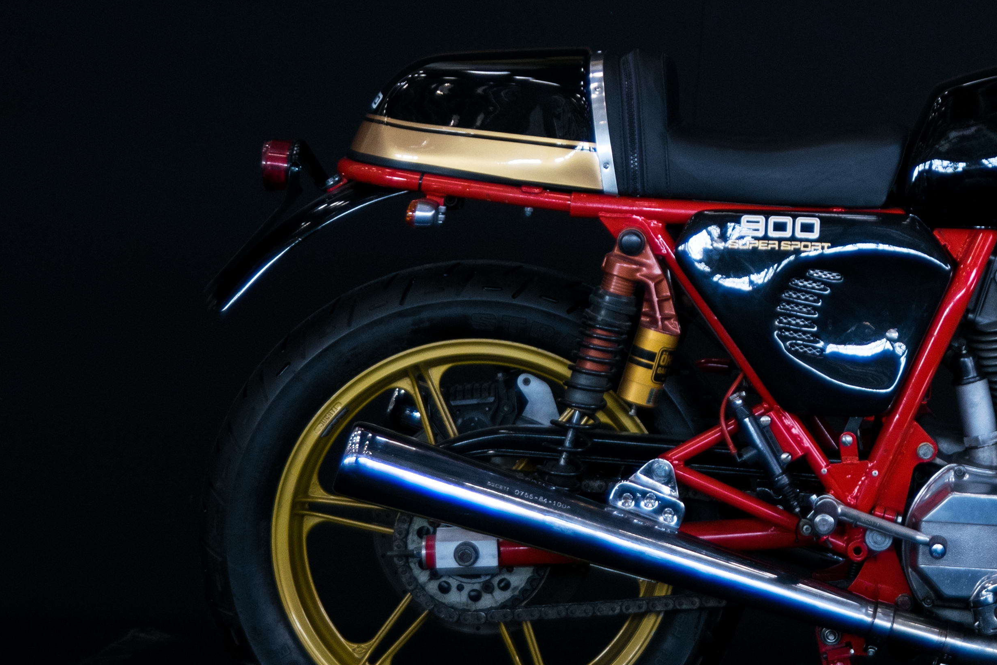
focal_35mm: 147
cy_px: 229
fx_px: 4071
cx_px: 1080
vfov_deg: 9.3
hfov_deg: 13.7
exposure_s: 1/20
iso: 160
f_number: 3.2
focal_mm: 40
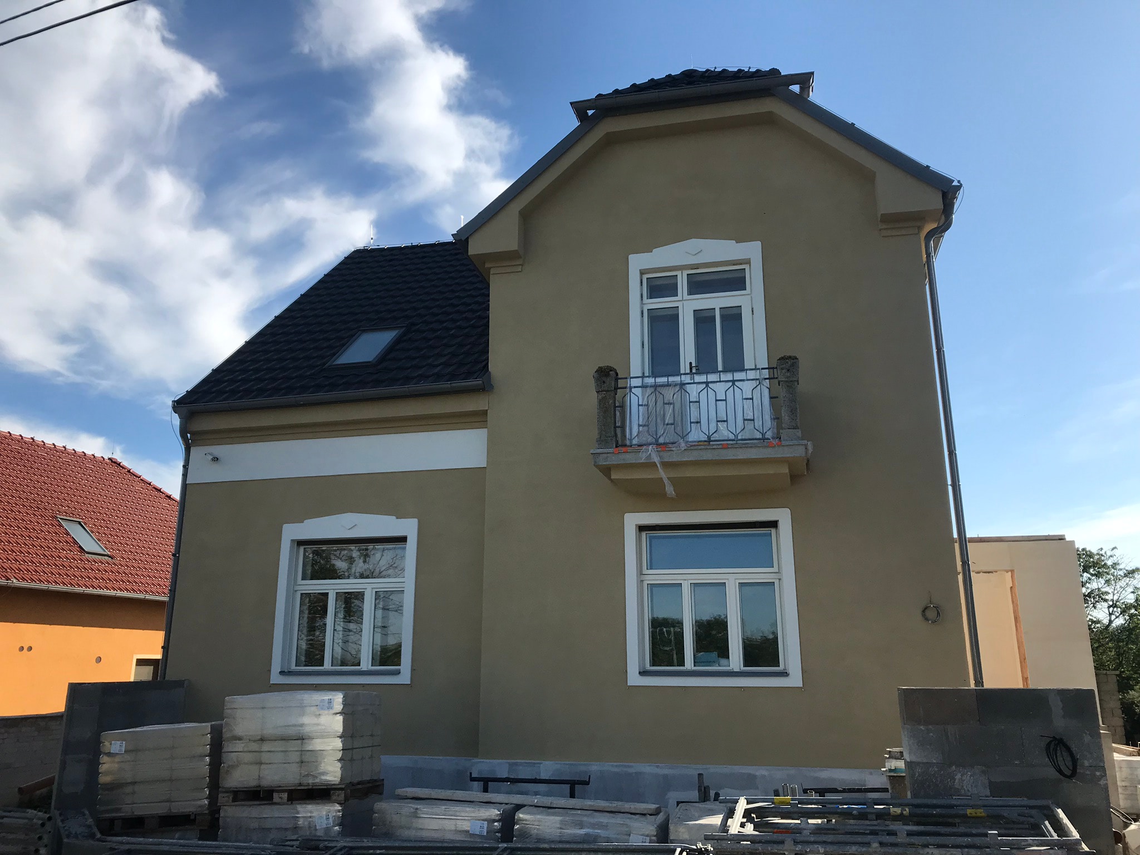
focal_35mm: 28
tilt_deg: +16.0
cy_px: 428
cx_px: 570
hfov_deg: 63.4
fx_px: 922
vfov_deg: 49.7
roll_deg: -0.4
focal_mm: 3.99
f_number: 1.8
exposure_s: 1/2179
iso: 20
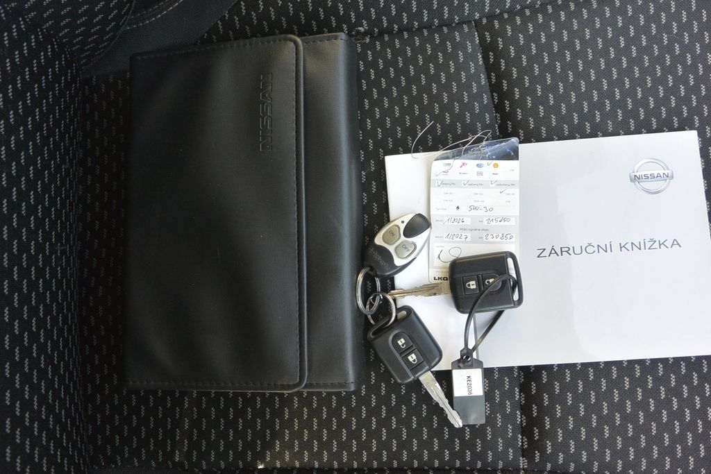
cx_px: 356
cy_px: 237
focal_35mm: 27
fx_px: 533
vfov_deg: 47.9
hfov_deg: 67.4
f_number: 3.5
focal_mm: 10
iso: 220
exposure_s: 1/125
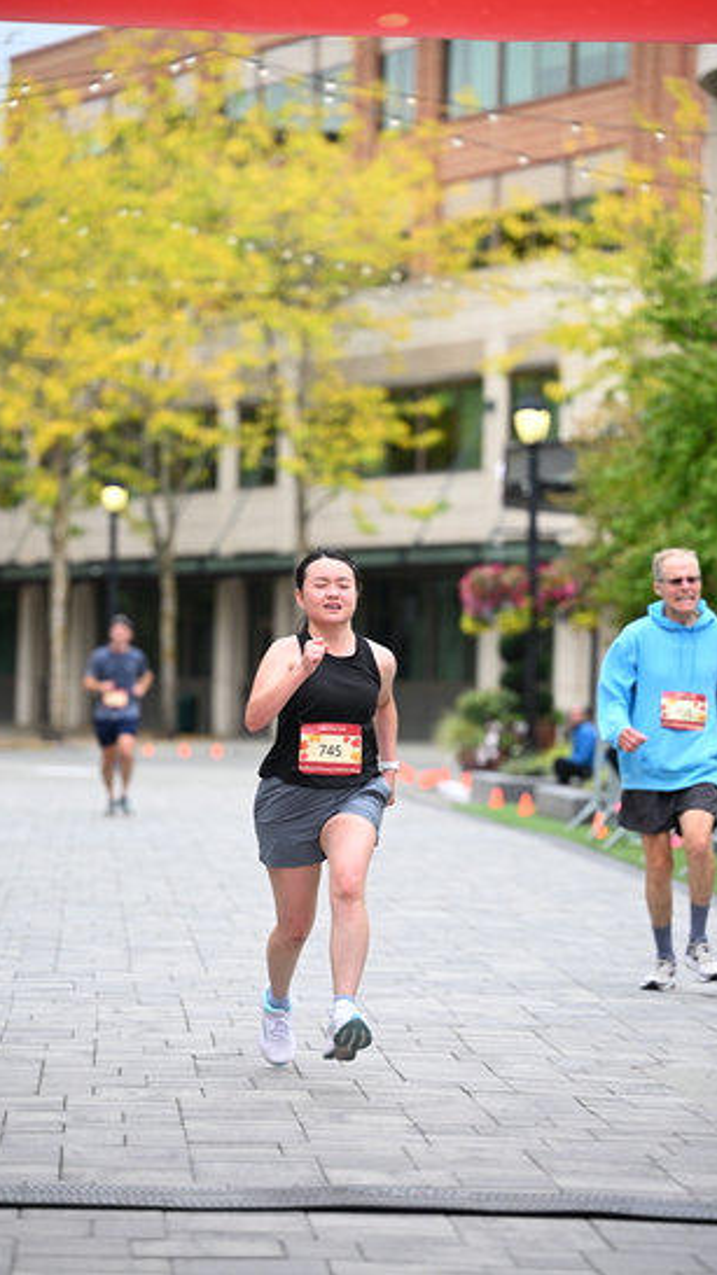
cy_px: 638
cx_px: 384
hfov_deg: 9.2
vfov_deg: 16.3
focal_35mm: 132
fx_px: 4463
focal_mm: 125
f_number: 2.8
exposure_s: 1/2000
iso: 640
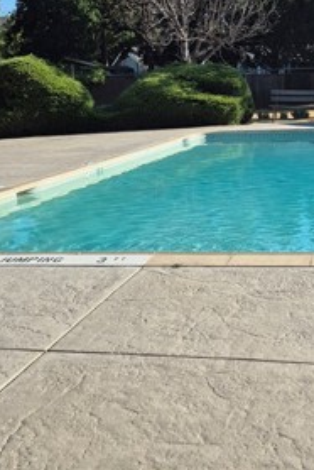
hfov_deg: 24.3
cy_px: 161
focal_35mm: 55
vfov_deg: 35.9
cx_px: 255
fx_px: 718
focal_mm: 5.4
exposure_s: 1/1740
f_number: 1.8
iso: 25
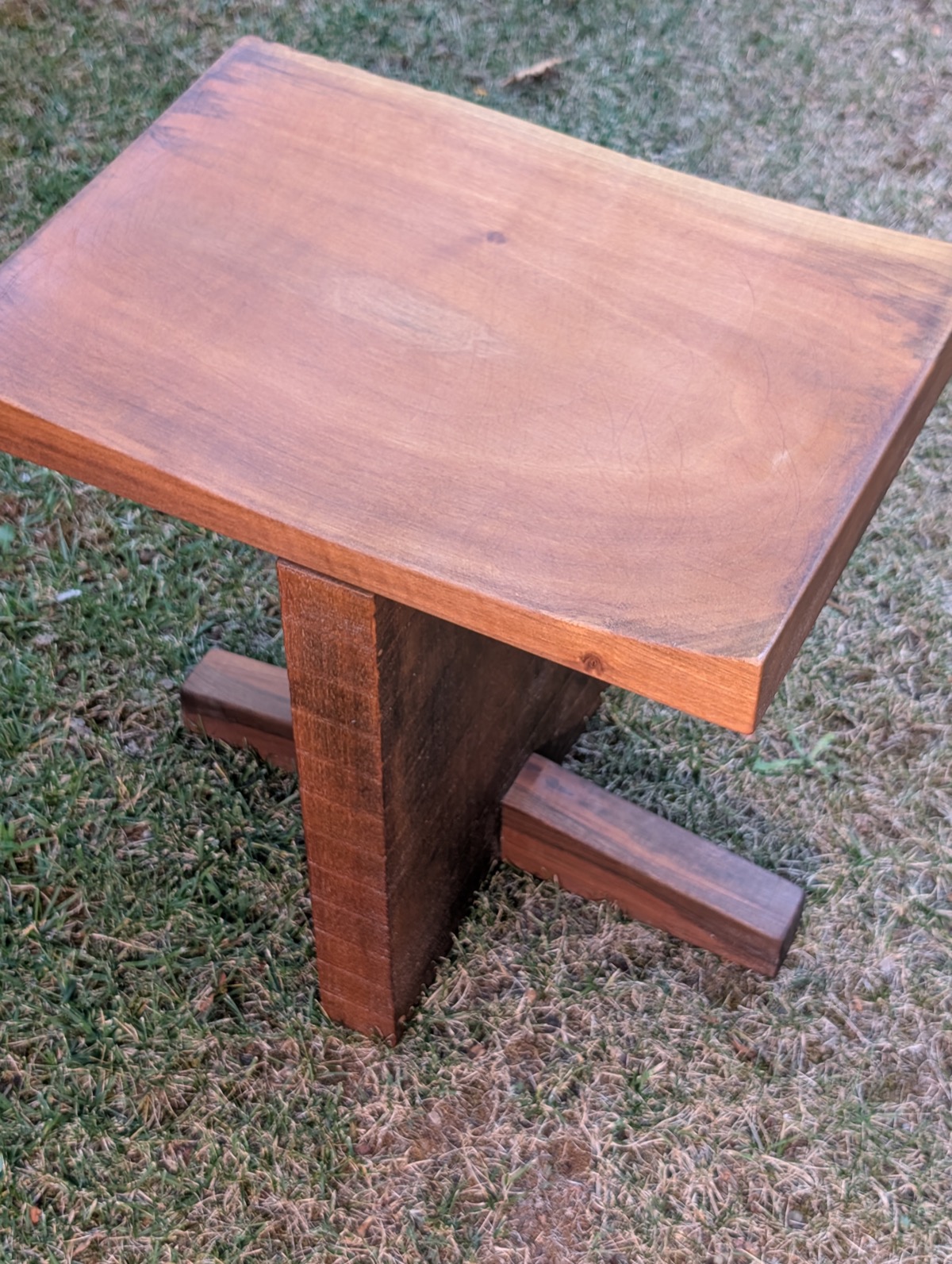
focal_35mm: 49
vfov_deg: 38.9
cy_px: 632
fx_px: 1792
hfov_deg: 29.8
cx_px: 476
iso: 60
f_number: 1.68
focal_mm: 6.9
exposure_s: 1/23.8
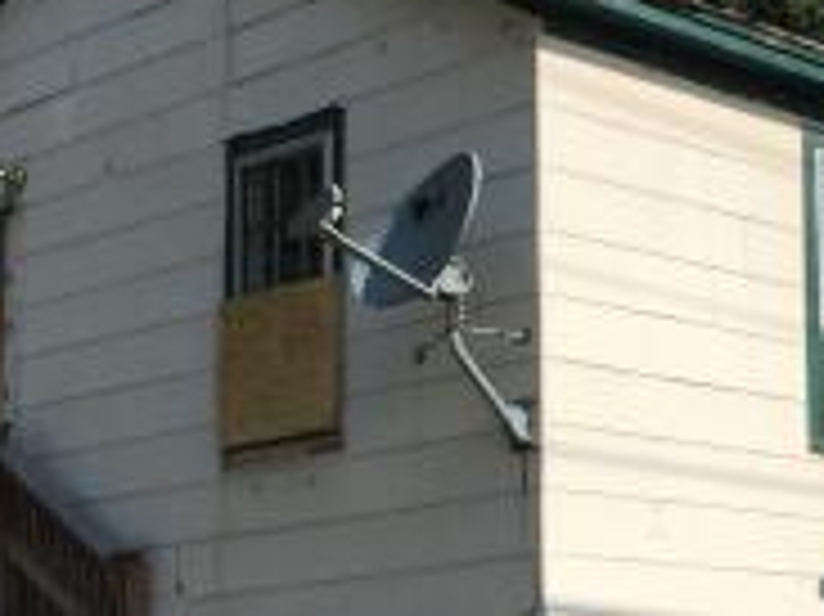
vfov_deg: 16.0
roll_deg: +1.3
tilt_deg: +7.5
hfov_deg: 20.4
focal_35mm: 92
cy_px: 445
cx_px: 901
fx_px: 2189
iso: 32
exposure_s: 1/2326
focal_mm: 4.15
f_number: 2.2
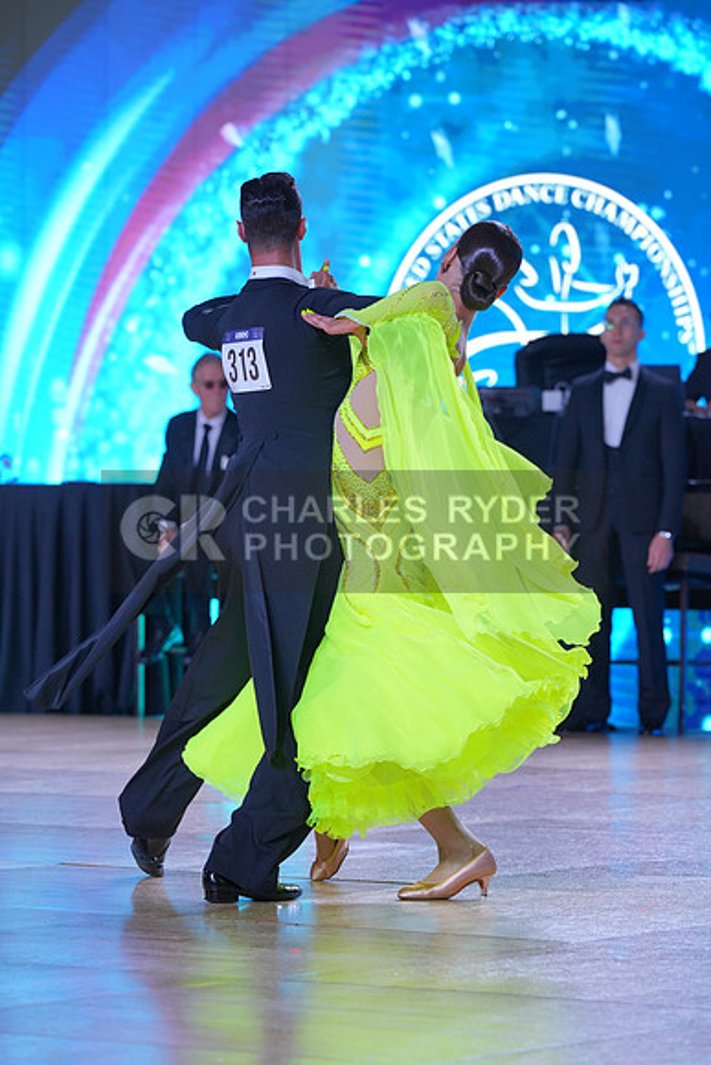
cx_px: 356
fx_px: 5122
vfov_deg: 11.9
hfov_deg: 7.9
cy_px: 532
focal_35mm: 173
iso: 1250
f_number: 5.6
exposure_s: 1/400
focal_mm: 173
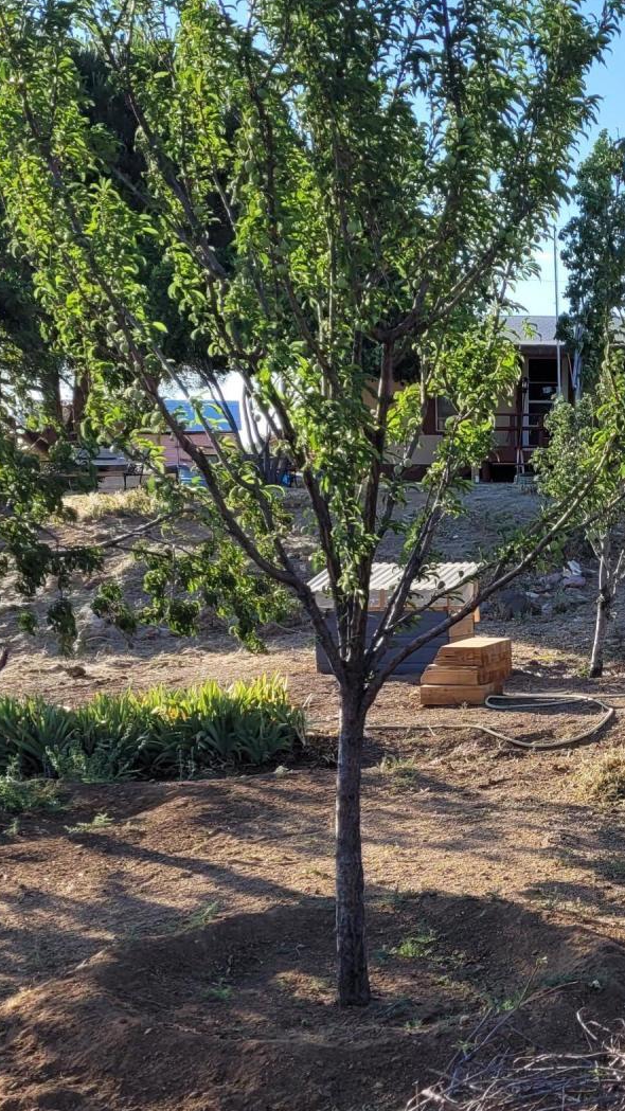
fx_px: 1591
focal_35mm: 54
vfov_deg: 38.4
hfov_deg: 21.2
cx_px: 664
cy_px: 662
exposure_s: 1/1314
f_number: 1.8
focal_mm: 5.4
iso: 40
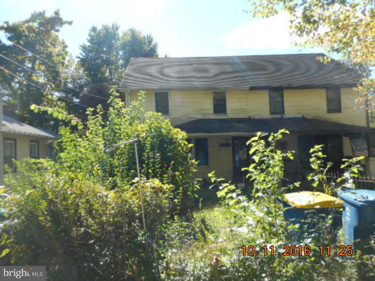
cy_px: 140
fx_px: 271
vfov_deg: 54.9
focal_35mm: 25
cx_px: 188
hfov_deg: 69.4
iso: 80
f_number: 3.7
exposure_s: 1/250
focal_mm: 4.5
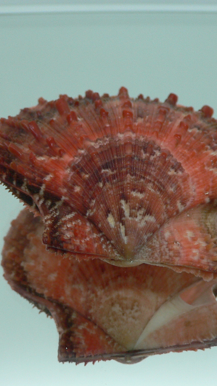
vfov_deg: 40.6
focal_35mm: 51
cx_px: 133
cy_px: 193
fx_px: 522
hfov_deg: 23.5
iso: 100
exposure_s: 1/60
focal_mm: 4.6
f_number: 2.8
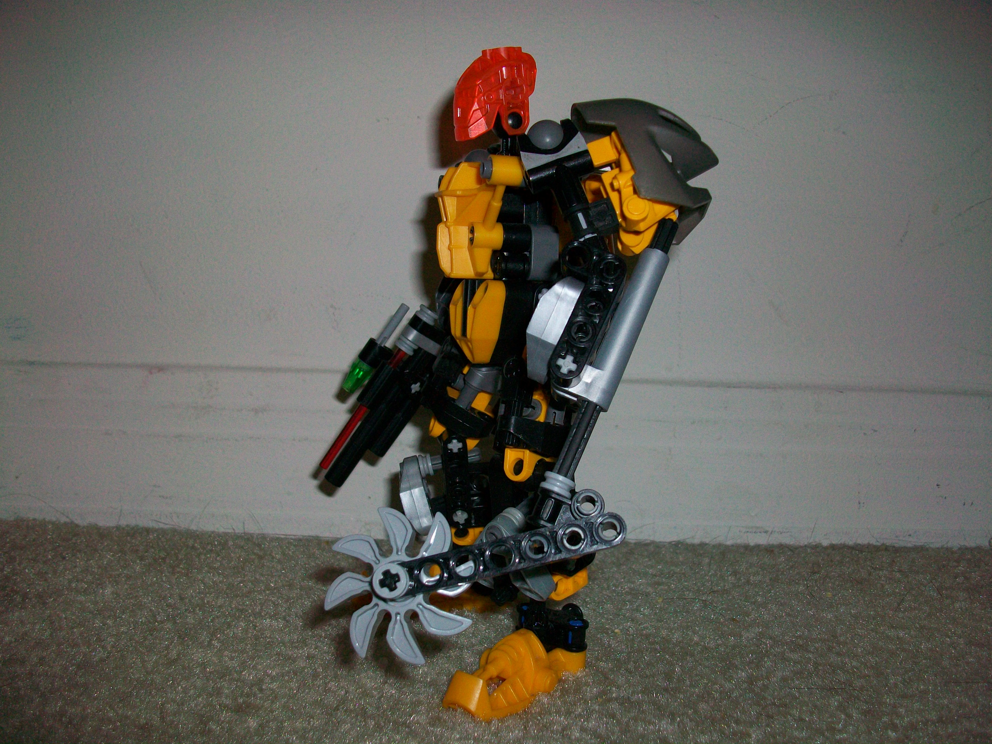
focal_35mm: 32
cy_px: 372
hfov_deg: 56.8
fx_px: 917
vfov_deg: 44.2
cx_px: 496
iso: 120
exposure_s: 1/60
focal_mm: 5.7
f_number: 2.8
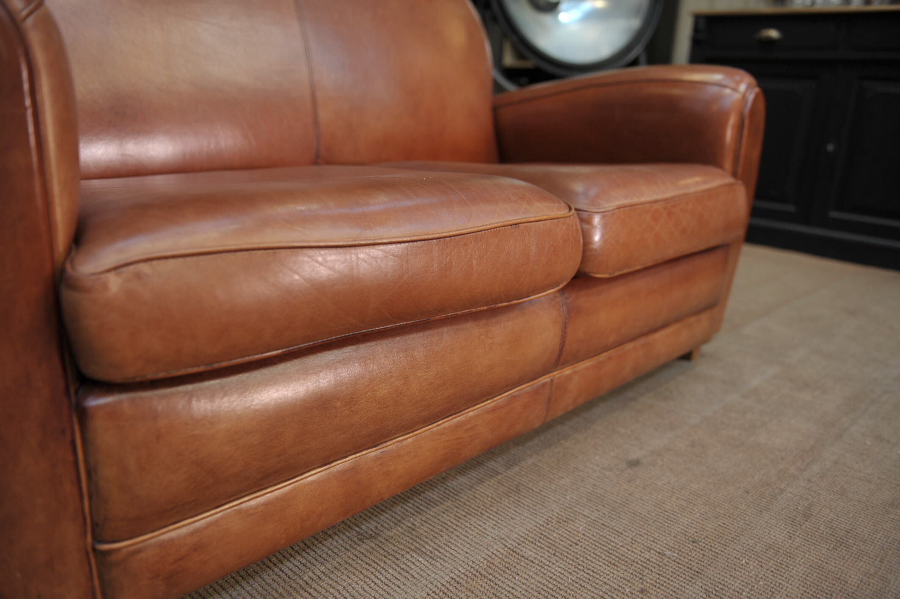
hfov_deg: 63.7
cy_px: 300
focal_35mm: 29
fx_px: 725
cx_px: 450
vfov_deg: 44.9
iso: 250
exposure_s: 1/50
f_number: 3.2
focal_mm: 29
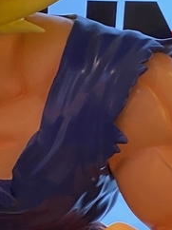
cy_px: 238
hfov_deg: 11.4
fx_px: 856
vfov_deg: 15.0
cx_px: 0
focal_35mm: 129
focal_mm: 4.25
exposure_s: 1/50
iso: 64
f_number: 1.8
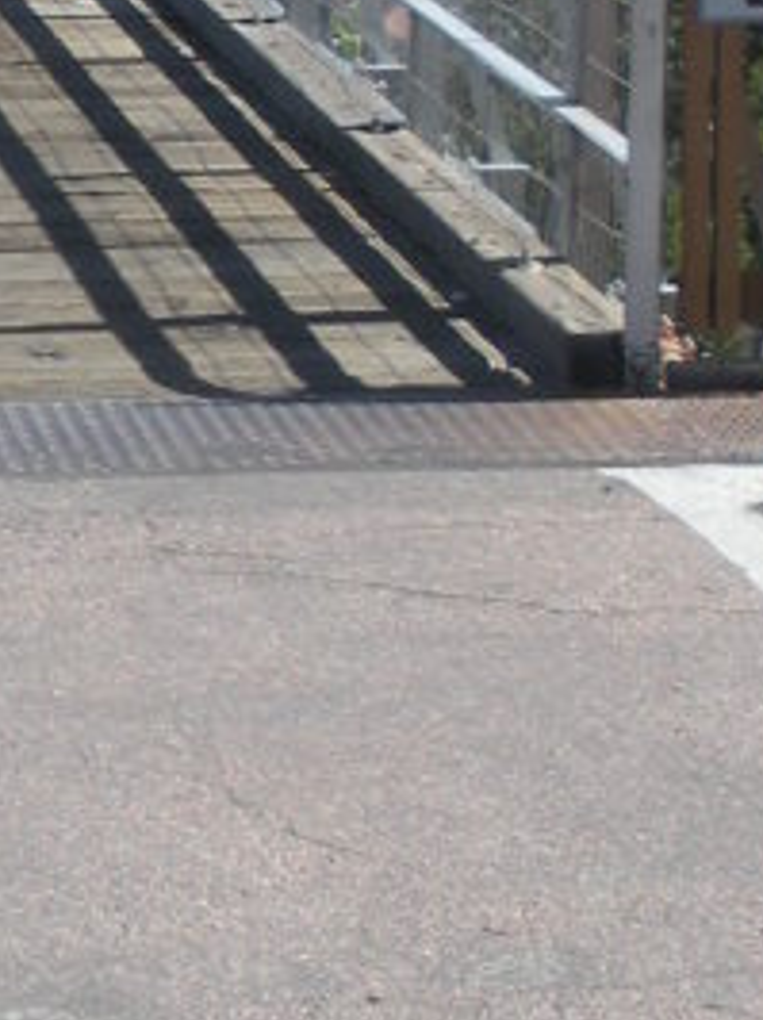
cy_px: -75
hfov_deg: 7.8
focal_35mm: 185
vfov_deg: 10.6
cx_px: -437
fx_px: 5446
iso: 64
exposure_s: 1/554
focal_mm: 6.3
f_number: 3.5
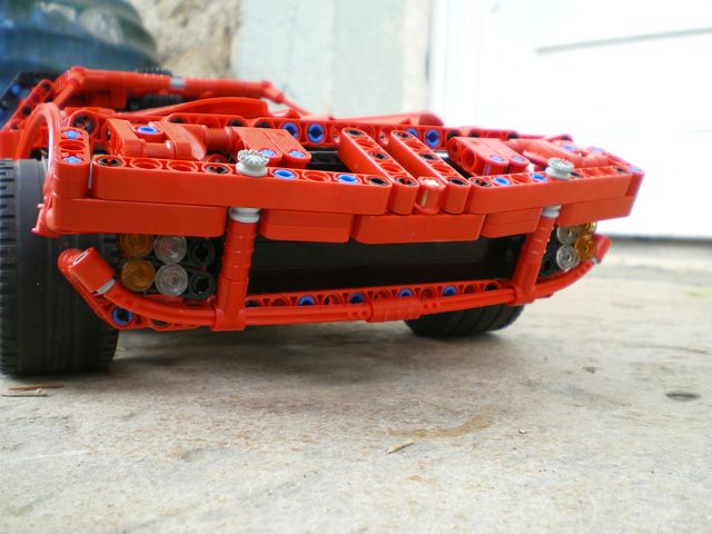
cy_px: 267
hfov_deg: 49.0
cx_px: 356
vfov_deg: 37.7
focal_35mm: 38
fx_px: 782
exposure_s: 1/40
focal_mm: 6.3
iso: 64
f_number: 3.1
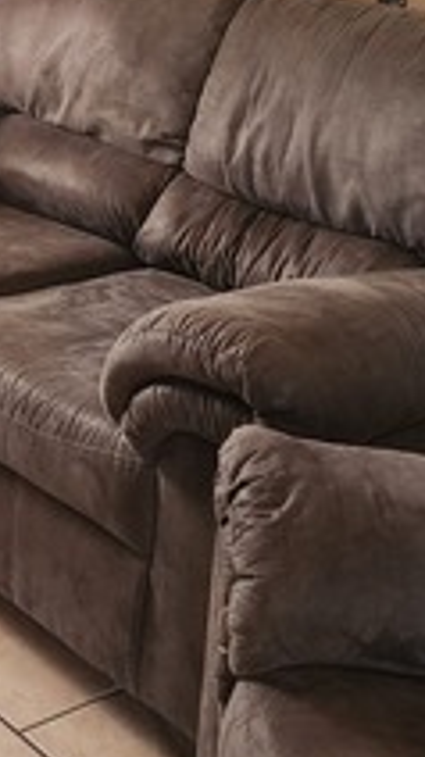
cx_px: -95
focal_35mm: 79
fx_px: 1585
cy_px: 96
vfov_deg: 26.1
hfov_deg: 14.7
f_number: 1.8
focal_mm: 6.4
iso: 400
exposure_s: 1/120
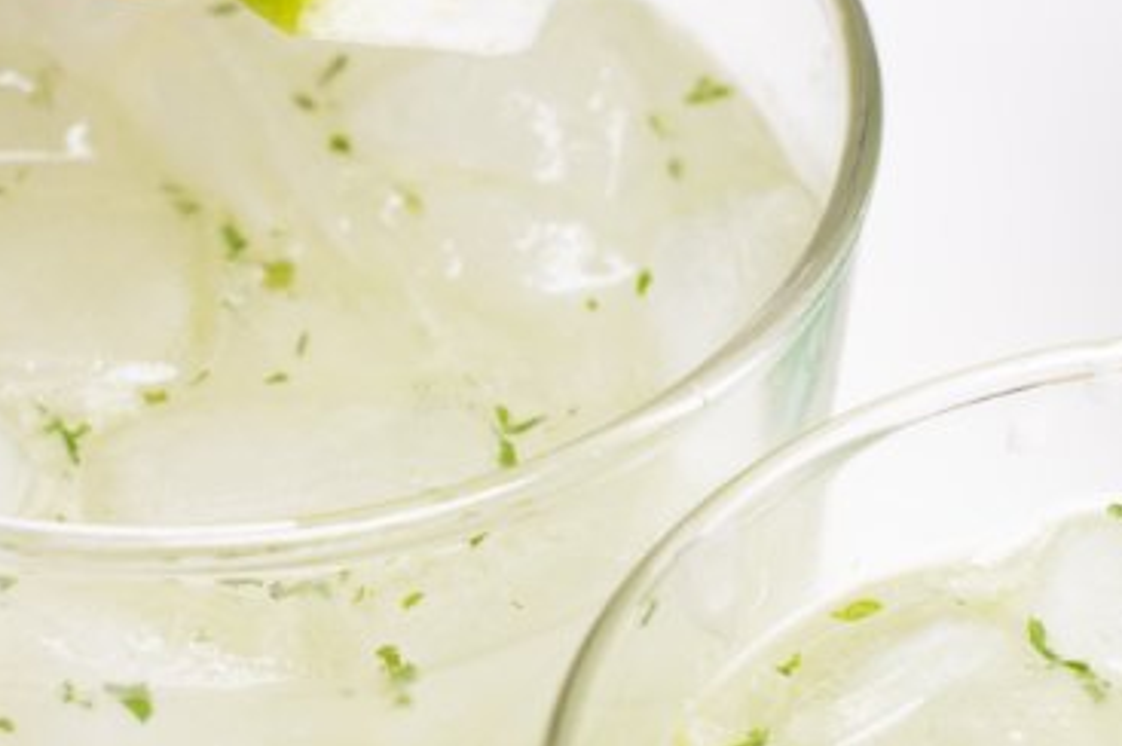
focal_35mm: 229
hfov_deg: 9.0
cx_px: 483
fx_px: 7131
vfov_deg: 6.0
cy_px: 359
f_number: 8
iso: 1000
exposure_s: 1/1600
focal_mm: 70
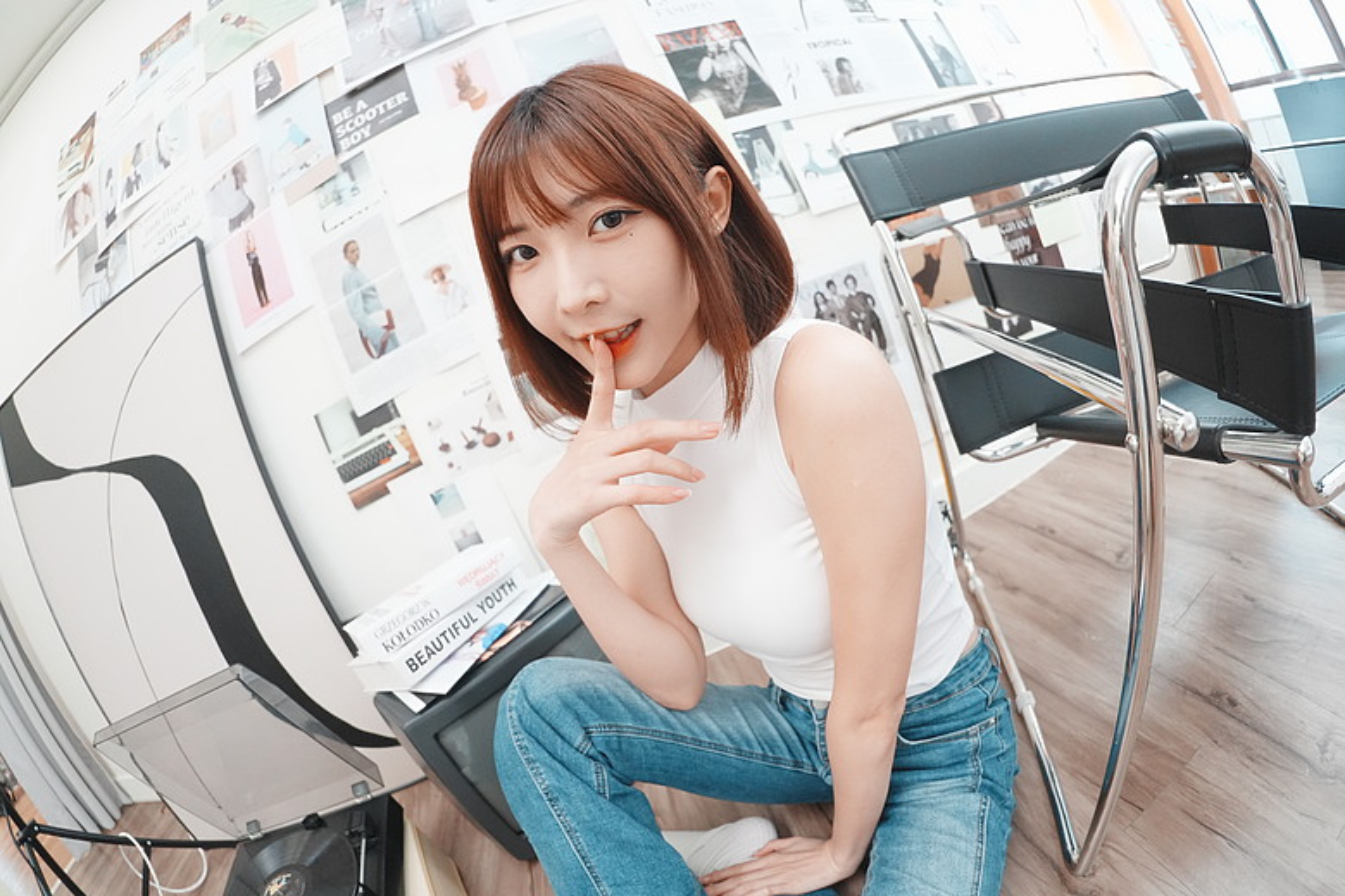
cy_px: 448
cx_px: 672
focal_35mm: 14
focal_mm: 14
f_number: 3.5
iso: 5000
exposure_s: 1/160
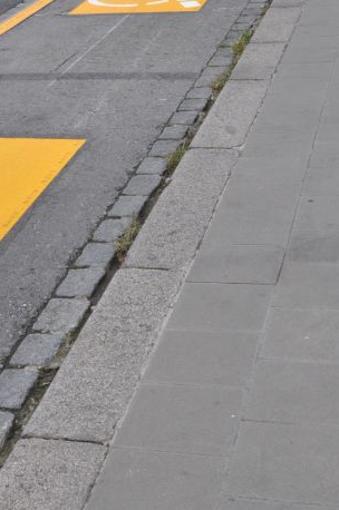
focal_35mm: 71
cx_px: 78
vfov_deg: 28.1
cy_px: 127
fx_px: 1006
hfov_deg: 19.0
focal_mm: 18
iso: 800
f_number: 13
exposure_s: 1/640
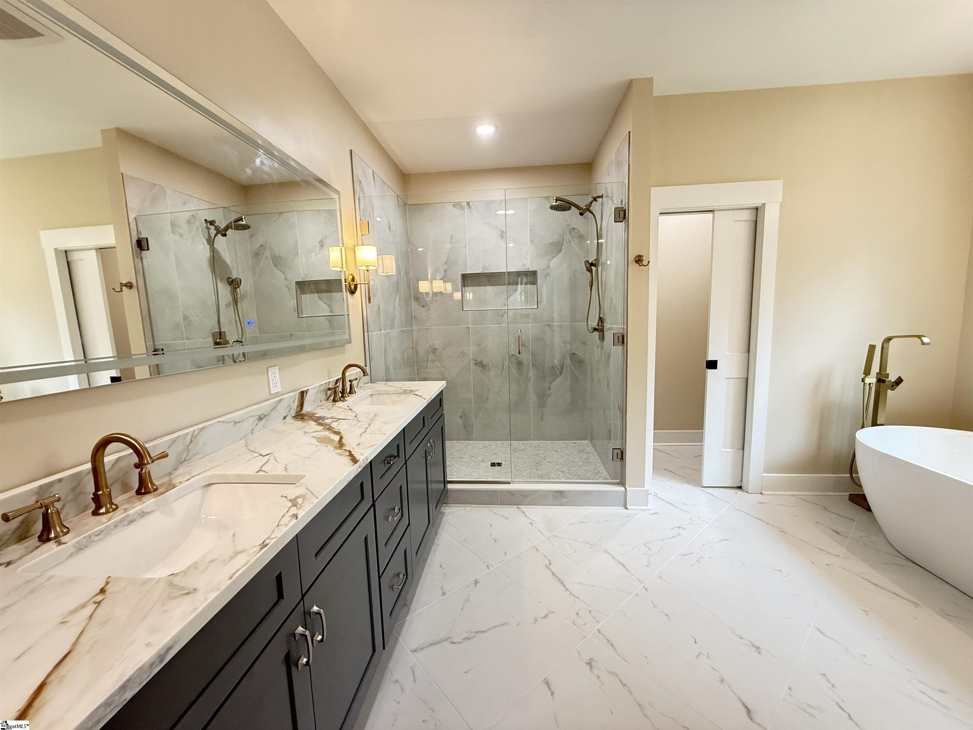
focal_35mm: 14
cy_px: 365
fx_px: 394
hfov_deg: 102.1
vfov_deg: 85.7
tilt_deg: -7.1
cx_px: 486
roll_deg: +1.3
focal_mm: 2.22
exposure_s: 1/60
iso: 400
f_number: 2.2
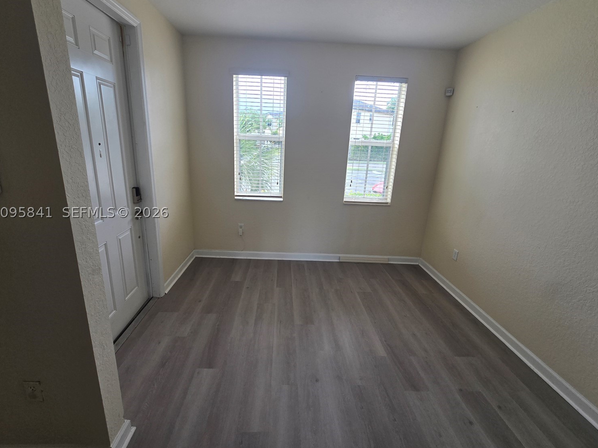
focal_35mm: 14
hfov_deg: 102.1
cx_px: 292
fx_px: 242
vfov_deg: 85.6
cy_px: 212
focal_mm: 2.2
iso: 50
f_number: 2.2
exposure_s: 1/120
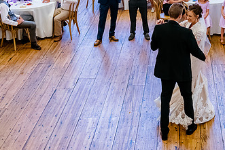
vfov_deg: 17.2
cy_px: 38
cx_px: 185
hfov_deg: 25.2
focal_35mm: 79
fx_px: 494
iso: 3200
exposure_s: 1/640
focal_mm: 44
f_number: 3.2
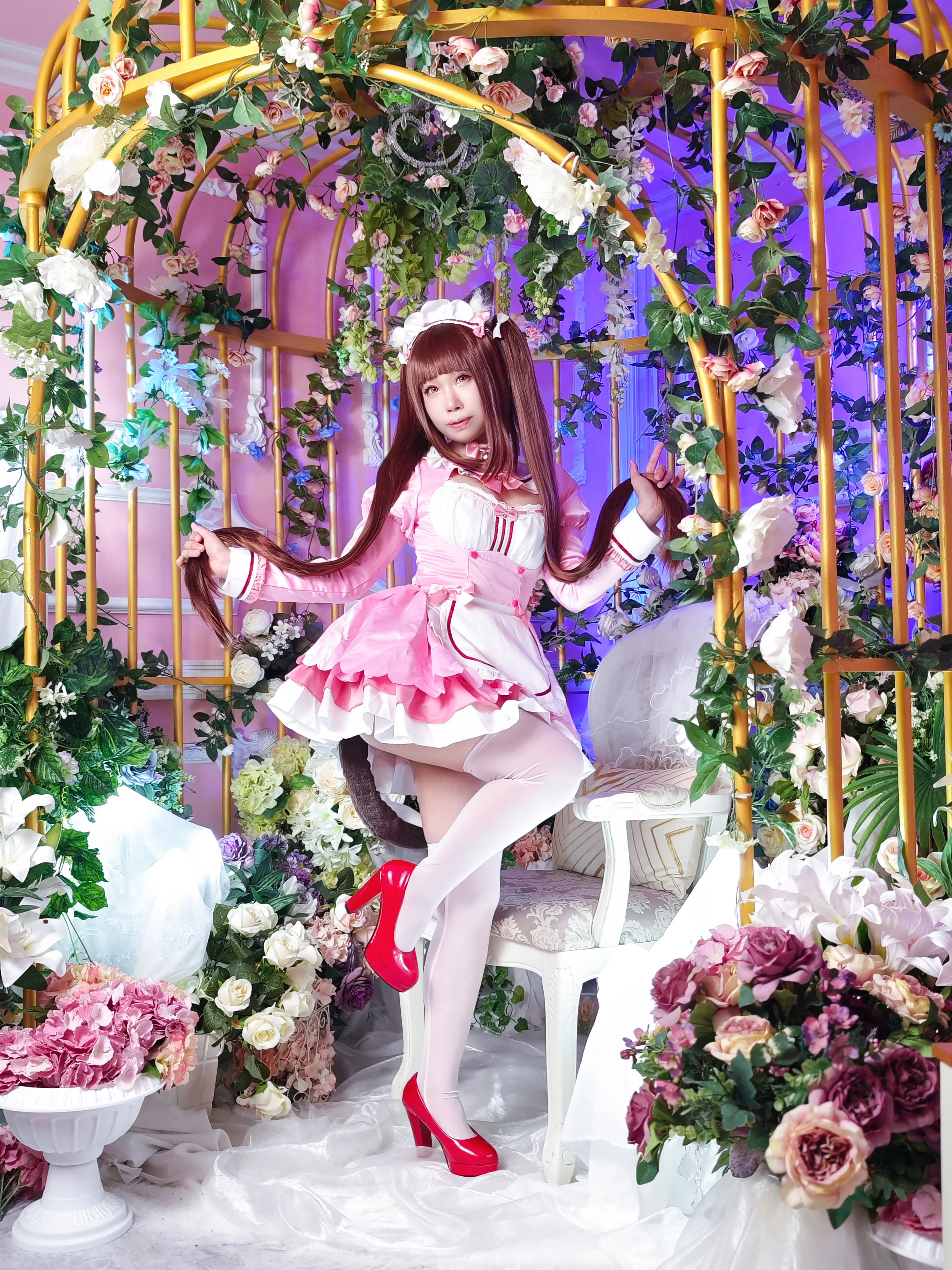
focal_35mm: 35
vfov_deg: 52.6
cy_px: 635
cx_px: 476
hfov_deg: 40.7
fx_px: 1283
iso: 80
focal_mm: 8.72
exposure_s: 1/120
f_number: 1.6
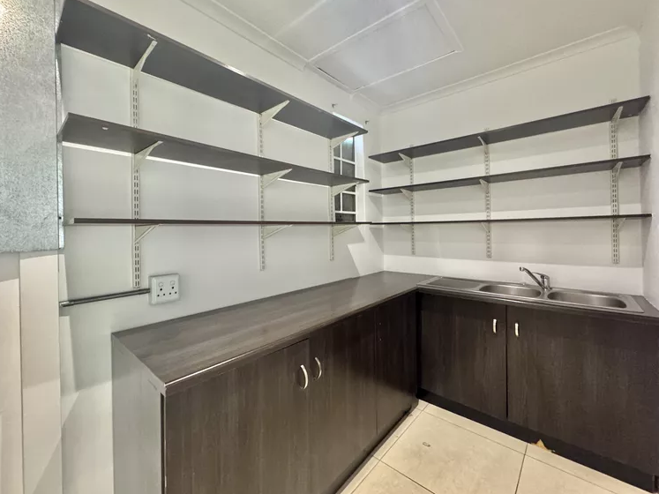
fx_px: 286
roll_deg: +0.8
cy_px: 230
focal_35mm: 15
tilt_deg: -0.7
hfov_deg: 98.1
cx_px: 313
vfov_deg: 81.6
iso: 640
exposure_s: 1/50
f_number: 2.2
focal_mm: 2.22
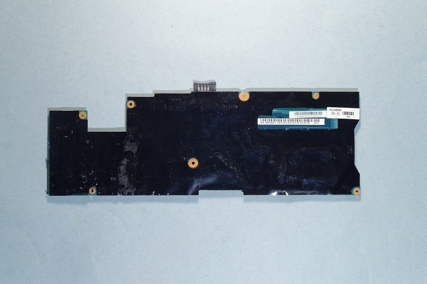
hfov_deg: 49.6
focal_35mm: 39
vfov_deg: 34.1
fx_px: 462
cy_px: 142
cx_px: 214
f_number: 8
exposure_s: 1/5
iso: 100
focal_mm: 26
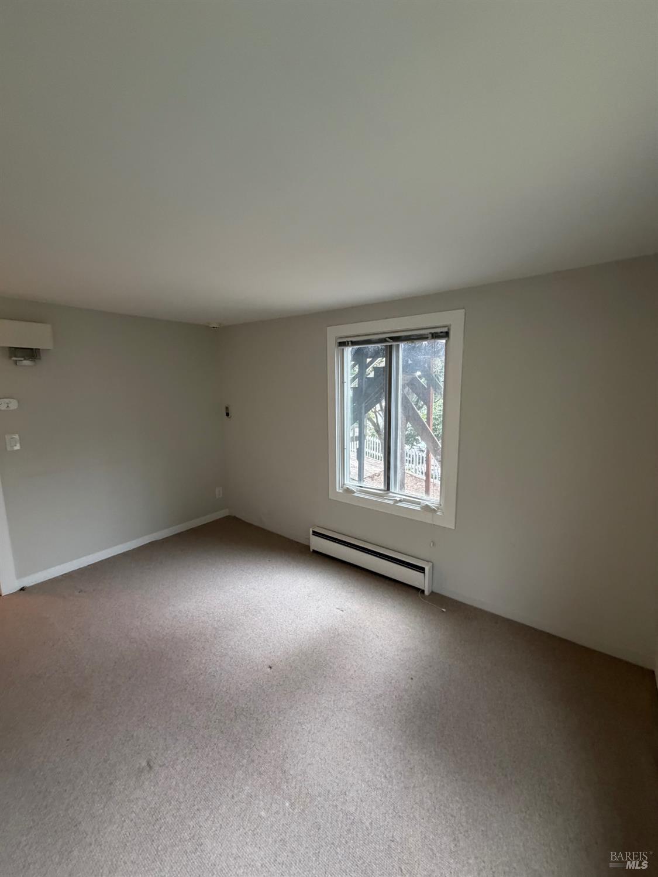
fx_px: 355
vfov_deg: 102.0
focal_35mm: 14
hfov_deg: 85.7
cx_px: 329
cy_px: 438
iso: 320
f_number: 2.2
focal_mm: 2.22
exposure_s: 1/120
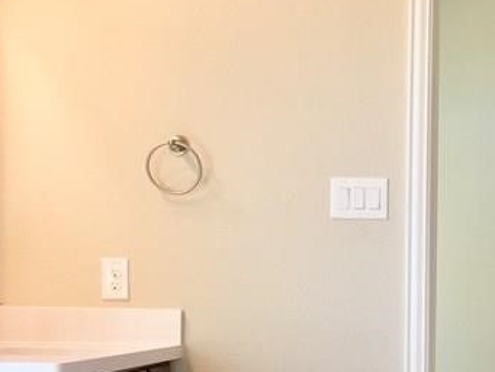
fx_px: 1245
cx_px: 472
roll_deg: -1.5
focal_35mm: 87
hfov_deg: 21.8
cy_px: 307
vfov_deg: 16.8
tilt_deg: -1.9
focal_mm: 4.15
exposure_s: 1/60
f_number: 2.2
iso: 40
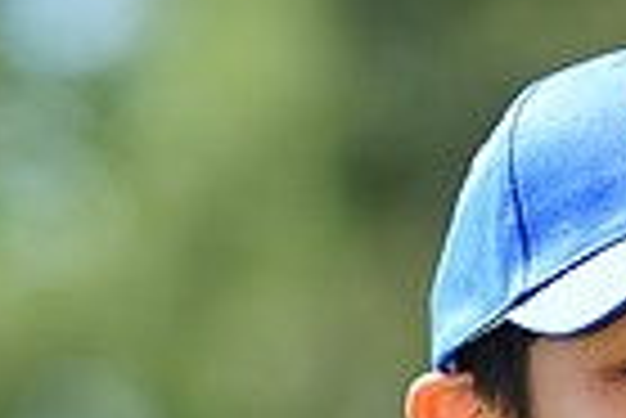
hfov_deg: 3.0
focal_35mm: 687
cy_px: 688
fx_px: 11958
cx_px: 694
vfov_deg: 2.0
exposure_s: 1/640
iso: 200
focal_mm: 165
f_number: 4.5
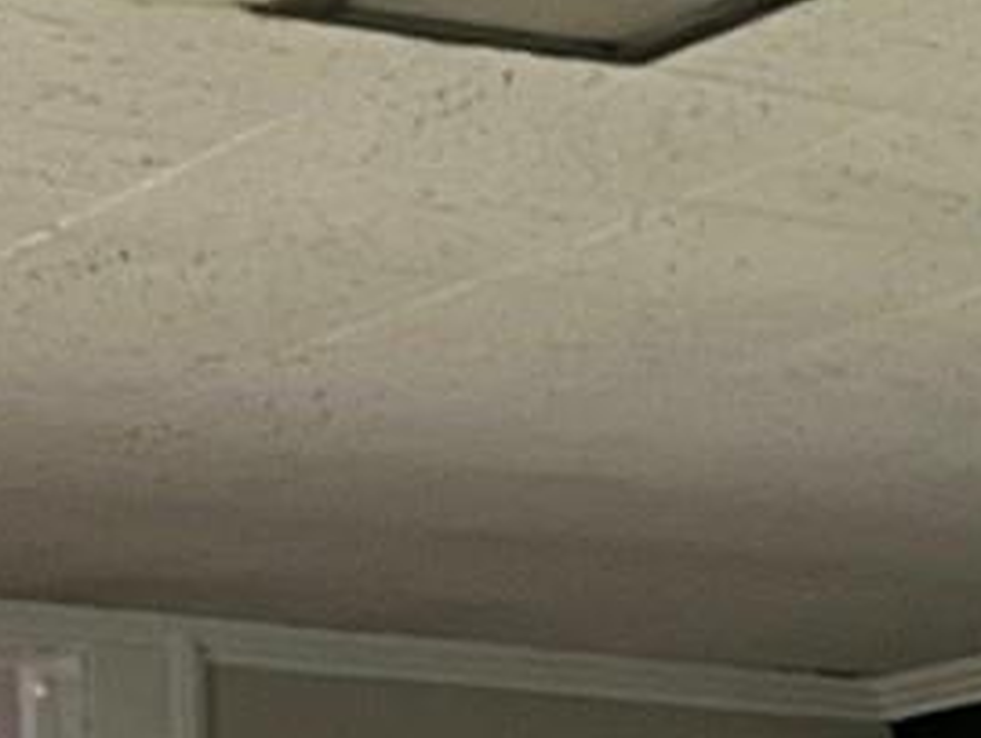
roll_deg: -0.1
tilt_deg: -8.5
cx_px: 1257
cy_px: 2403
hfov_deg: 9.9
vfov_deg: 6.7
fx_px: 5588
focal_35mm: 197
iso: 400
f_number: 1.5
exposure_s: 1/60
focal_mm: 5.7
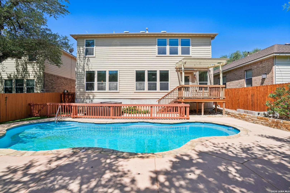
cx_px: 145
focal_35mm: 16
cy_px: 96
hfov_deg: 96.7
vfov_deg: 73.7
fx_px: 129
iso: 200
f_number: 8
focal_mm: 16
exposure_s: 1/750
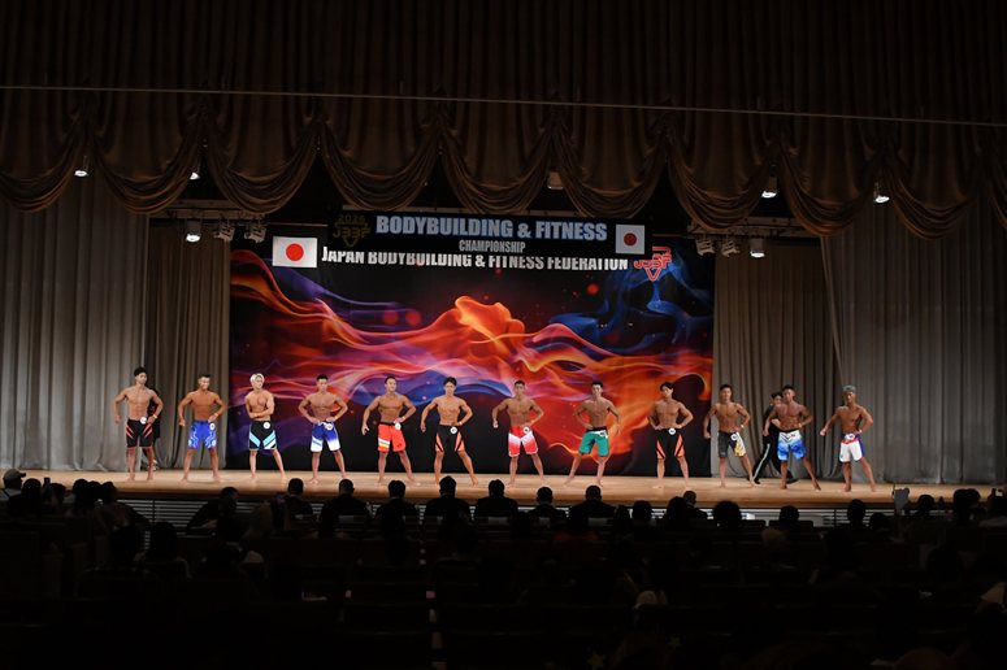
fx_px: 1174
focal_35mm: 42
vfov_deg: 31.9
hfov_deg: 46.4
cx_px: 504
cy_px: 335
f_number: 5.6
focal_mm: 28
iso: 3200
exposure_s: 1/400
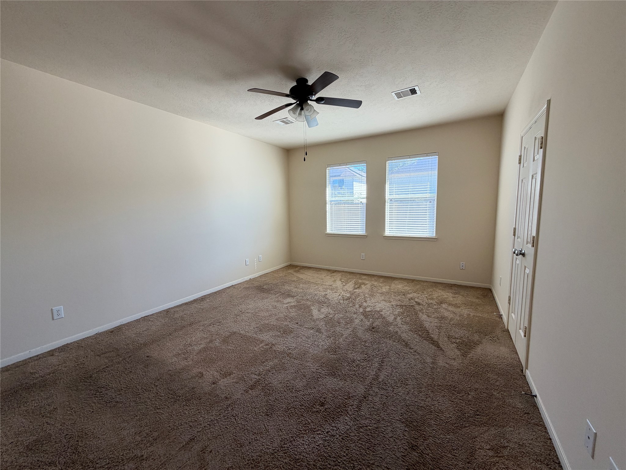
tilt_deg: -5.5
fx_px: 253
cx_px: 313
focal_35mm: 14
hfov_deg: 102.1
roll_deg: +1.1
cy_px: 235
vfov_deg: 85.7
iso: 80
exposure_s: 1/121
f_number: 2.2
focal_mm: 2.22
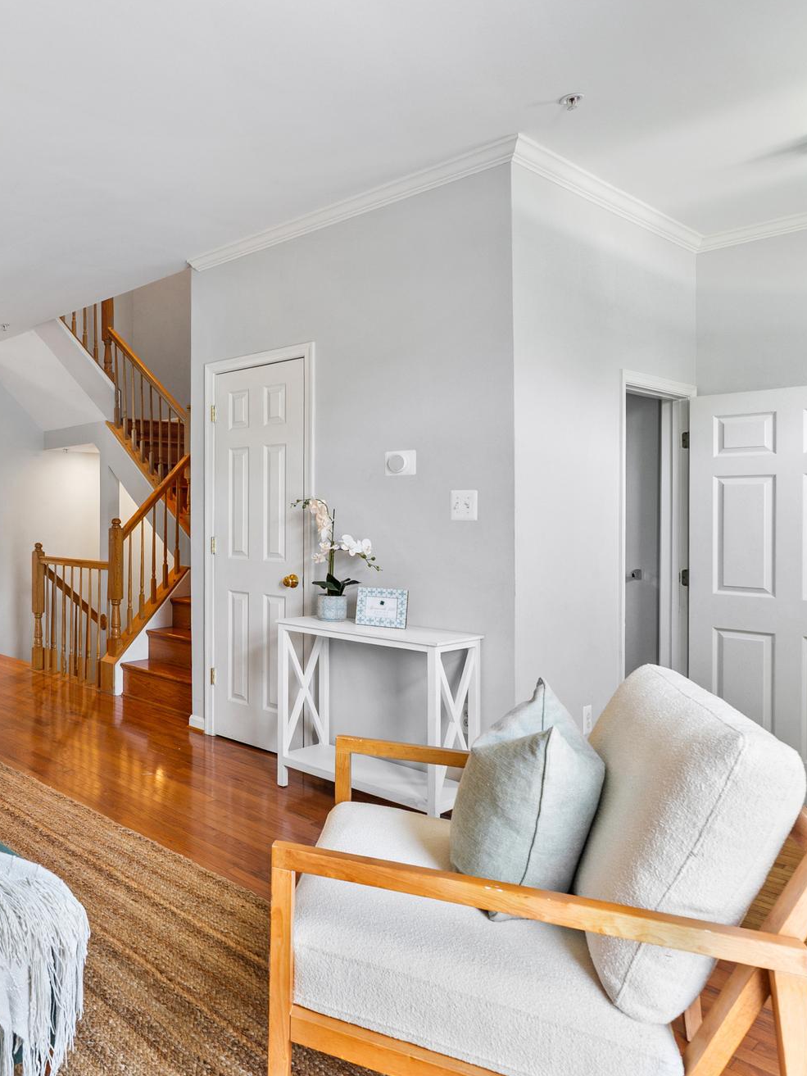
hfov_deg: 50.9
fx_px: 746
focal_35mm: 24
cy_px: 522
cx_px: 95
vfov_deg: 71.6
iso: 320
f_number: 8
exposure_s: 1/3
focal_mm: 16
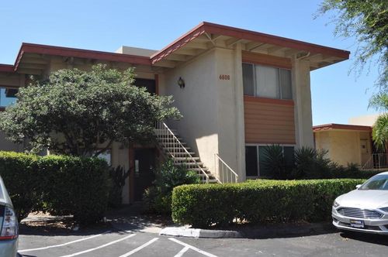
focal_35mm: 36
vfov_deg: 36.8
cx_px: 194
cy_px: 128
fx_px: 387
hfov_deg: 53.2
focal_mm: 24
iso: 200
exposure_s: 1/250
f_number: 8
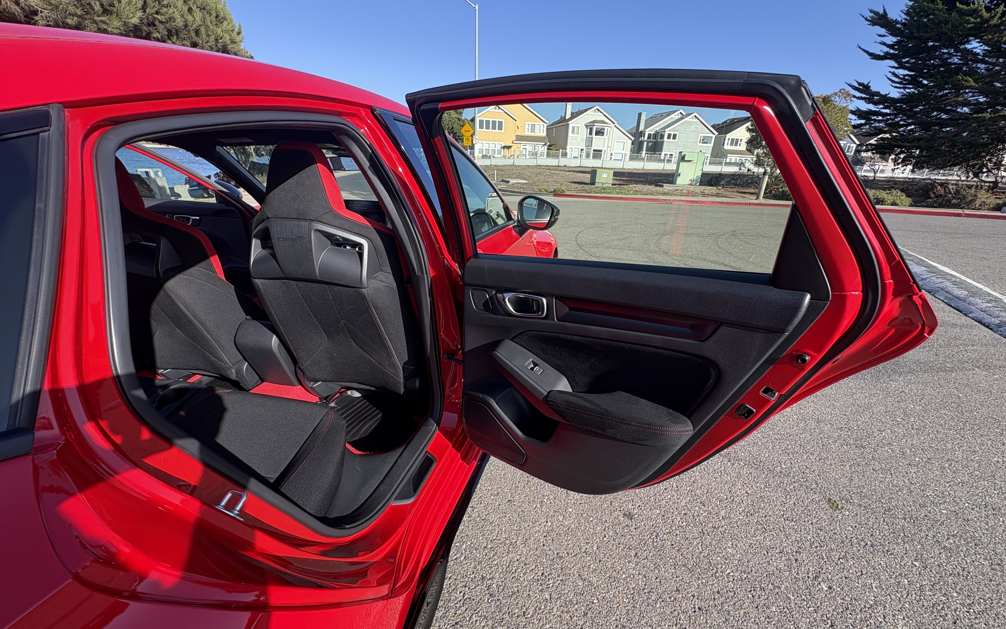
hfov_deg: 101.5
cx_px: 508
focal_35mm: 15
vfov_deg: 74.8
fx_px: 411
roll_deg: -2.1
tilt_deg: -22.7
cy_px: 328
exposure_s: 1/317
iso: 50
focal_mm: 2.22
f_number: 2.2
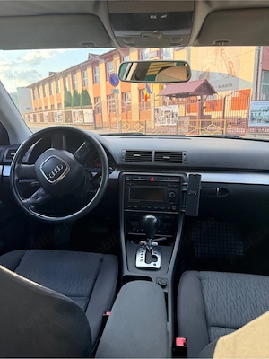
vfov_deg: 71.6
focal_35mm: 24
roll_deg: +1.2
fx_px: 249
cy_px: 180
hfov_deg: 56.8
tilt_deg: -13.5
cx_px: 134
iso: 80
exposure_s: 1/339
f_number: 1.78
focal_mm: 6.76
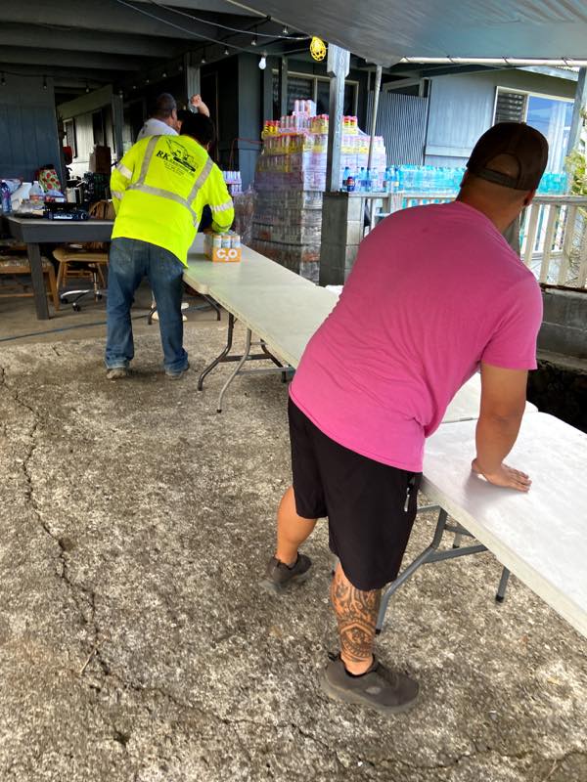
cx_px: 294
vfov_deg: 67.3
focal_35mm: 26
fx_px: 588
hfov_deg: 53.1
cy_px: 391
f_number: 1.8
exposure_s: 1/121
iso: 40
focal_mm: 4.25
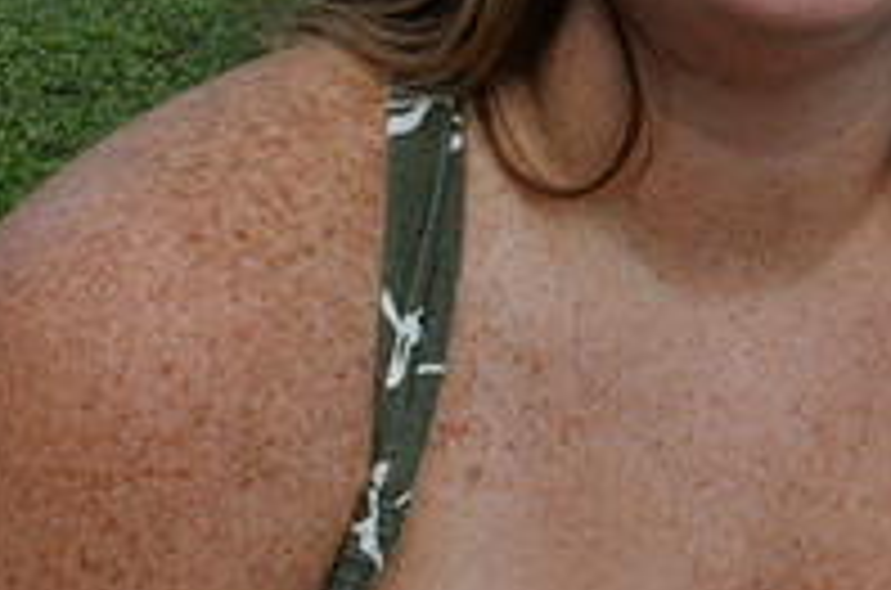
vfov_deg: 10.5
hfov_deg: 15.4
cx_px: 1134
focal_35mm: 127
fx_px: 3147
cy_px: -128
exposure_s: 1/200
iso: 1600
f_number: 29
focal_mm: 29
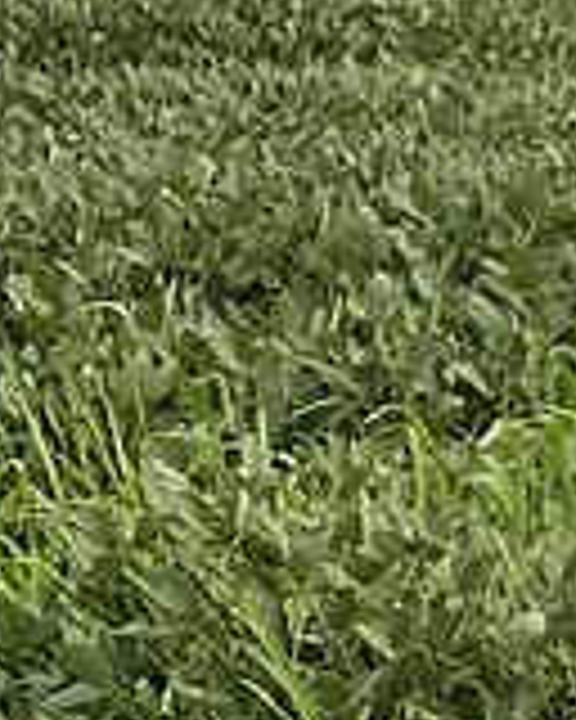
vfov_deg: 7.6
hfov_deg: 5.5
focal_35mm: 254
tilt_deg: -6.0
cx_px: -1472
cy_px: -63
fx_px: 5413
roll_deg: +1.2
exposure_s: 1/2667
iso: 16
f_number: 1.8
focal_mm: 3
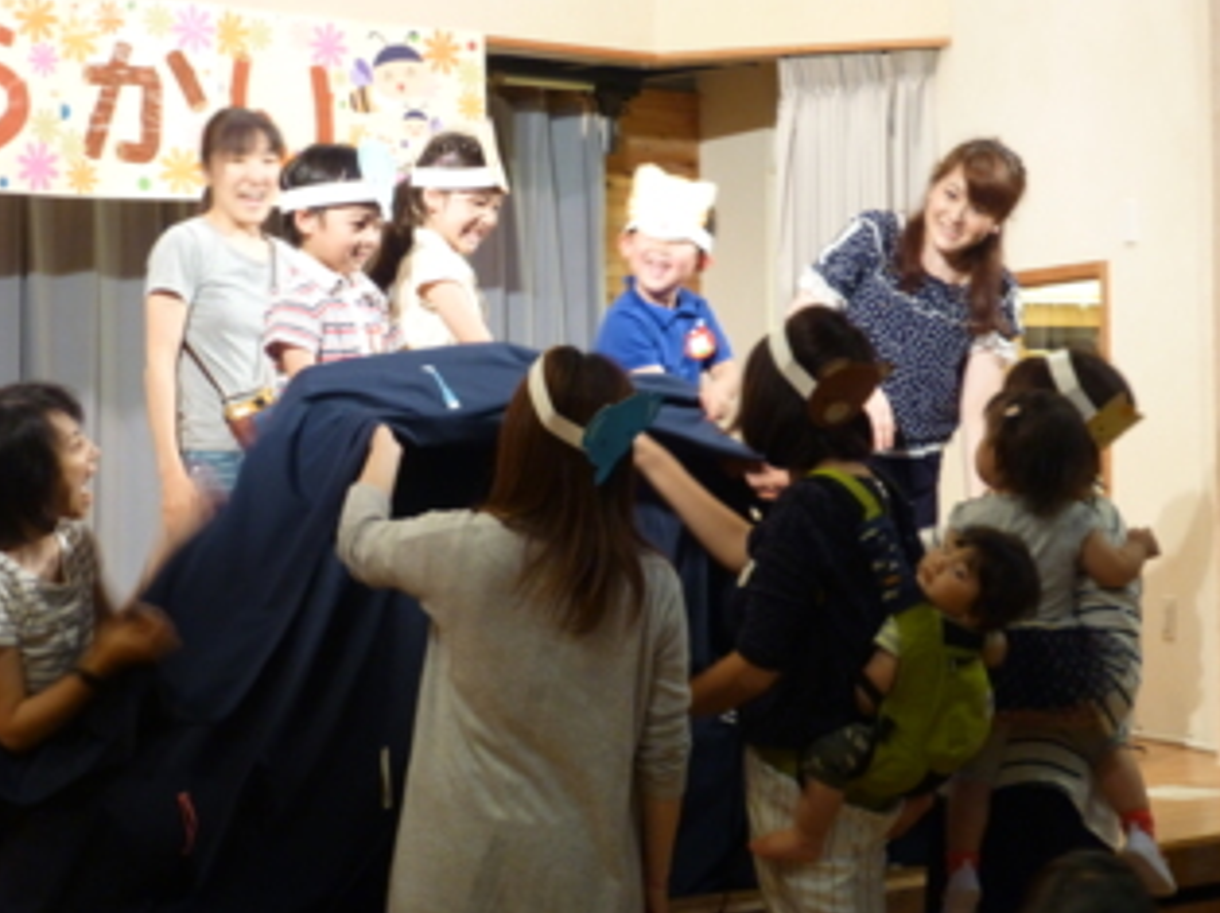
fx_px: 3099
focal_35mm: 88
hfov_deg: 22.3
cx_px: 641
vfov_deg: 16.8
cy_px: 458
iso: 400
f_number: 5.1
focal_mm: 14.2
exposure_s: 1/13
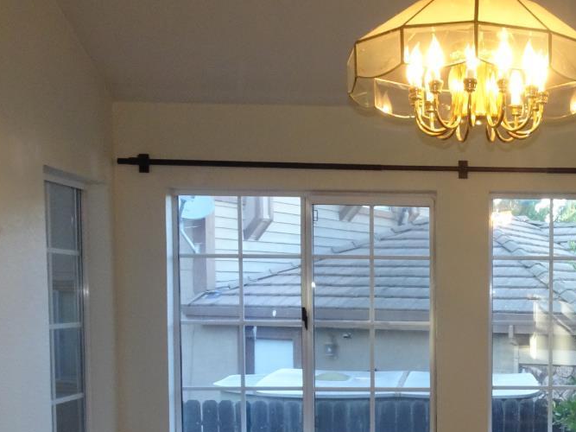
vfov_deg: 26.4
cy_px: 362
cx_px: 545
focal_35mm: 54
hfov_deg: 33.2
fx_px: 898
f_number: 3.5
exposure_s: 1/30
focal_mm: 4.1
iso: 160
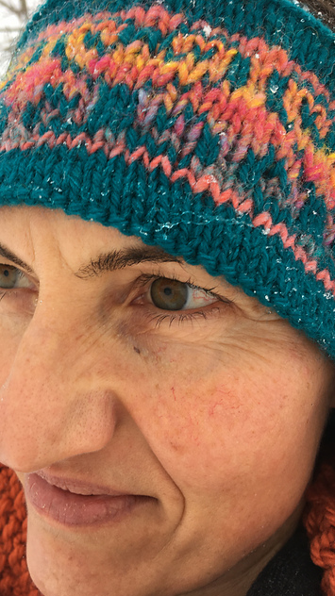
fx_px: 506
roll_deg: -0.8
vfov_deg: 61.0
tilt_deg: -5.8
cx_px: 113
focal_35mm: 32
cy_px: 300
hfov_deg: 36.3
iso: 25
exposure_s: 1/60
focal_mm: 4.15
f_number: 2.2
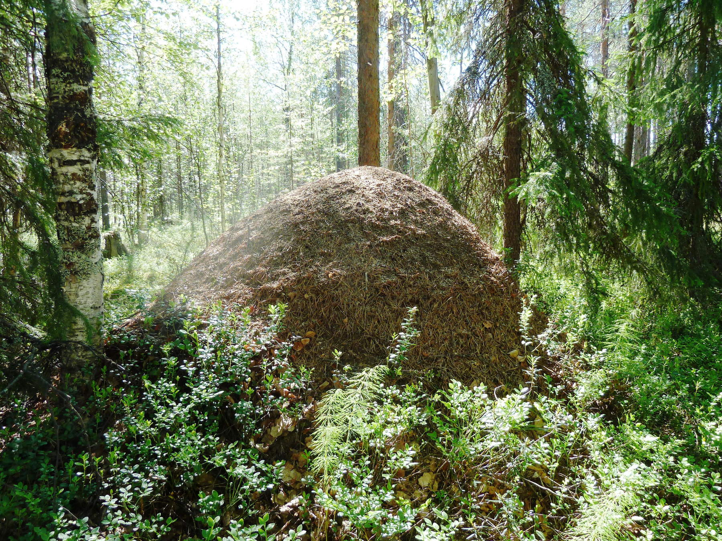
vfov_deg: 54.9
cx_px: 361
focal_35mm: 25
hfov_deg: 69.4
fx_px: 521
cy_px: 270
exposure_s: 1/80
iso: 80
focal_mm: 4.1
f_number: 3.3
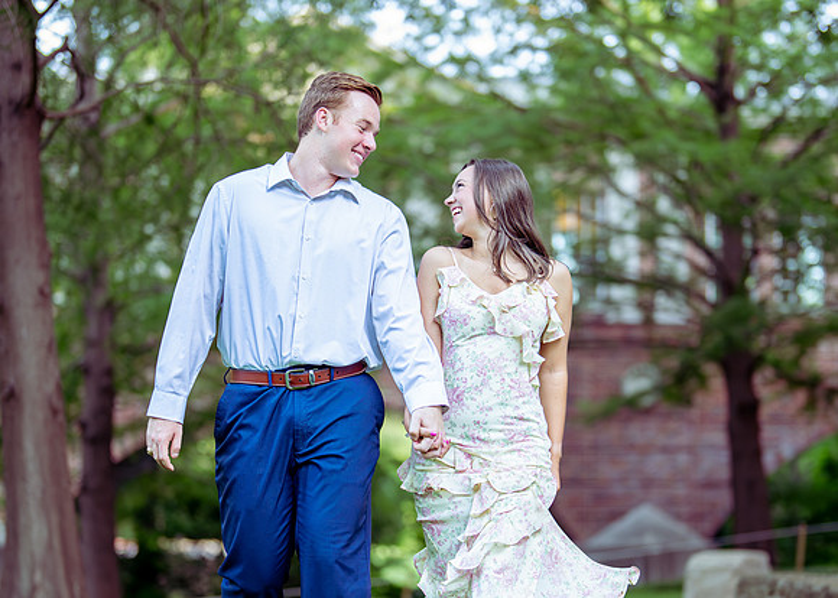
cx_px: 446
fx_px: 1938
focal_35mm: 81
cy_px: 376
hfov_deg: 24.4
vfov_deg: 17.5
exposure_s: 1/1000
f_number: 1.2
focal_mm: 50
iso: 500
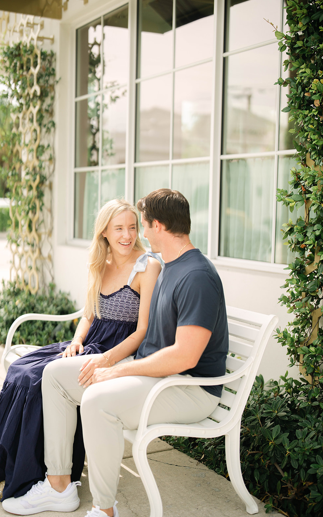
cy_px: 255
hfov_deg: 24.9
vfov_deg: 38.9
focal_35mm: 52
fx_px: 732
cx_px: 153
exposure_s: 1/8000
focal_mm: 50
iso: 250
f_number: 1.2
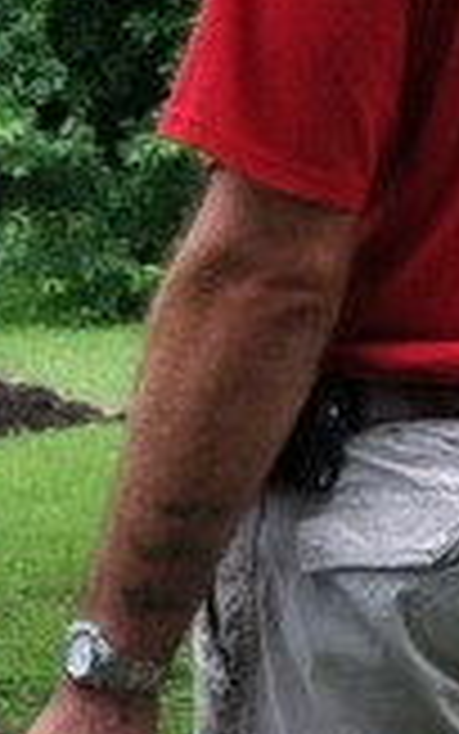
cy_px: -36
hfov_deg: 5.2
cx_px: 1588
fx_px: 4639
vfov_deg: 9.0
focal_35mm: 232
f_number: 2.8
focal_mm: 3.85
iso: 80
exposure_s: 1/188
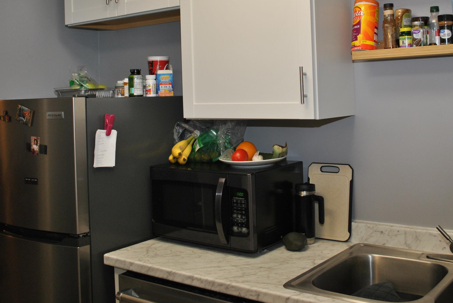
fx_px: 542
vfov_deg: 30.8
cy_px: 77
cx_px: 228
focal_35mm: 43
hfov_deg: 45.4
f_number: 4
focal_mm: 18
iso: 200
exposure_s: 1/60
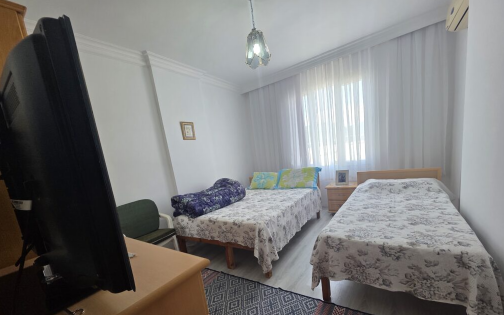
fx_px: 192
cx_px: 254
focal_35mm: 14
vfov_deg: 77.8
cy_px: 188
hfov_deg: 105.3
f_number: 1.9
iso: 80
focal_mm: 2.2
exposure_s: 1/100
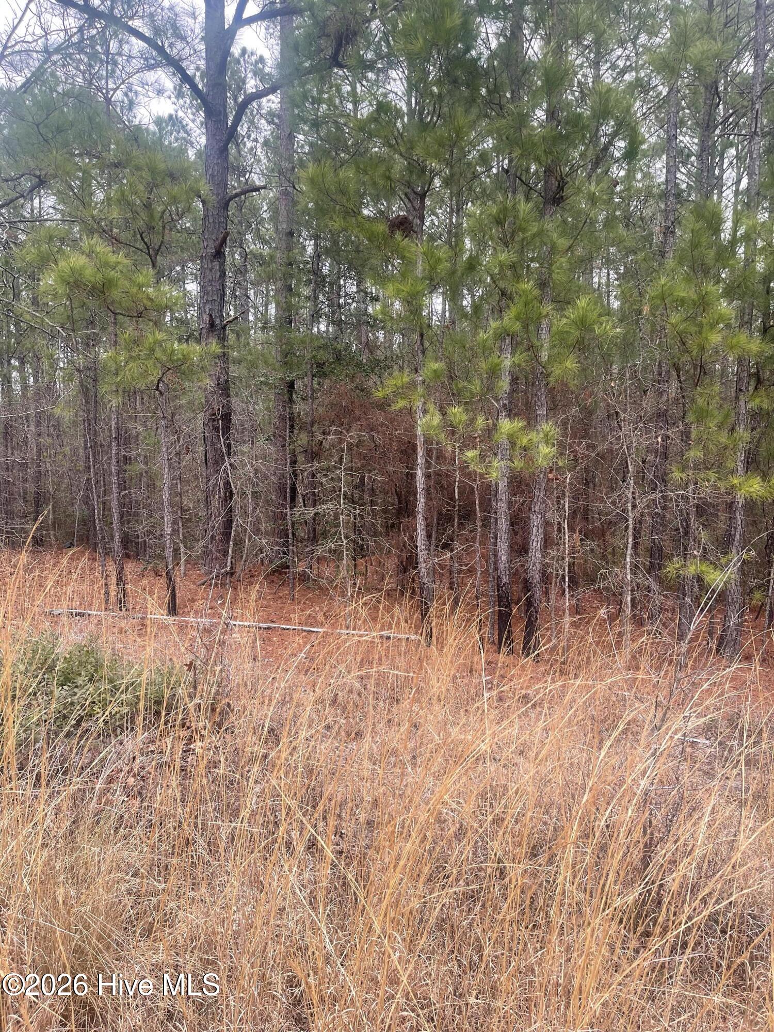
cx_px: 387
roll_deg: +0.7
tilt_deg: -4.4
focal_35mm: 25
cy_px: 516
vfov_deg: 69.4
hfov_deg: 54.9
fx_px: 745
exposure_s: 1/121
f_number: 1.6
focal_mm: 5.1
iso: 32
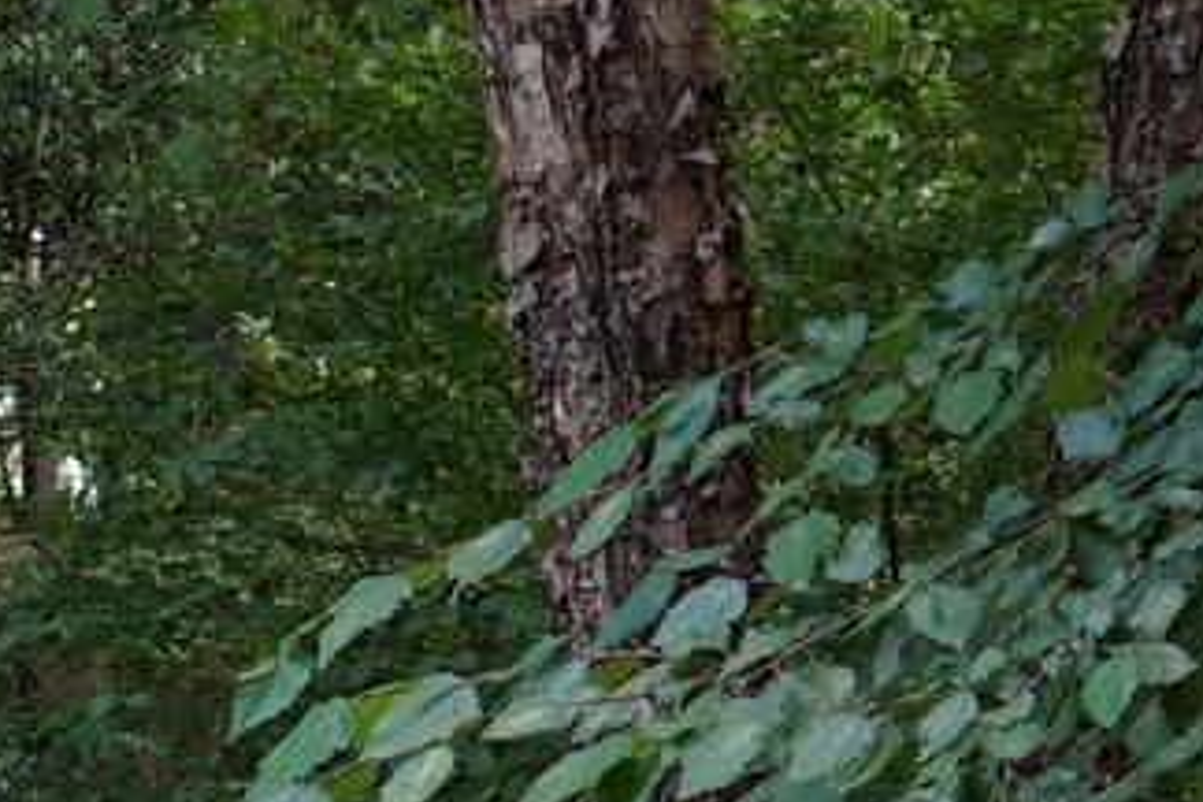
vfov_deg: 6.0
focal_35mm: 221
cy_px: 1810
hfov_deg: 8.5
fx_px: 7385
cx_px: -1626
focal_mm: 35
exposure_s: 1/160
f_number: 4
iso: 640
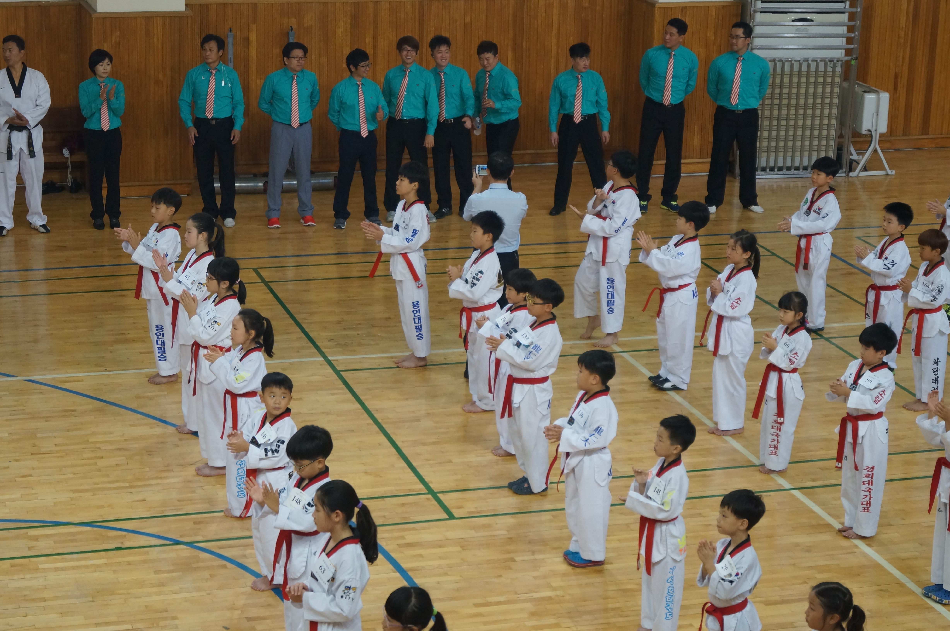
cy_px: 316
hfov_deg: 24.6
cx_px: 475
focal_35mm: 82
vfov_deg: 16.5
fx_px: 2175
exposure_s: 1/160
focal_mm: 55
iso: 1250
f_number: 5.6
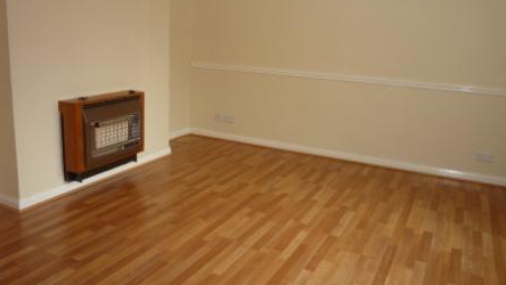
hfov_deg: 59.5
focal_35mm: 33
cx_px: 253
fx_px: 443
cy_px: 128
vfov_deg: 35.6
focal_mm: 5.2
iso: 100
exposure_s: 1/30
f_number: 3.3
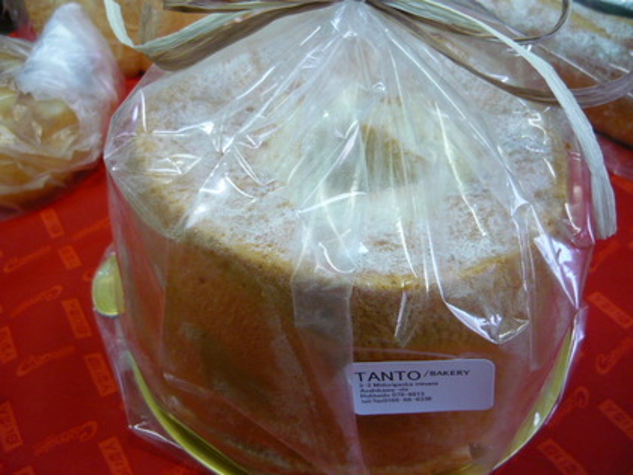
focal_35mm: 33
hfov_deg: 55.4
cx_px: 316
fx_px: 603
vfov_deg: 42.9
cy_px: 238
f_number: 2.8
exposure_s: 1/30
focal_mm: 5.5
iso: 250
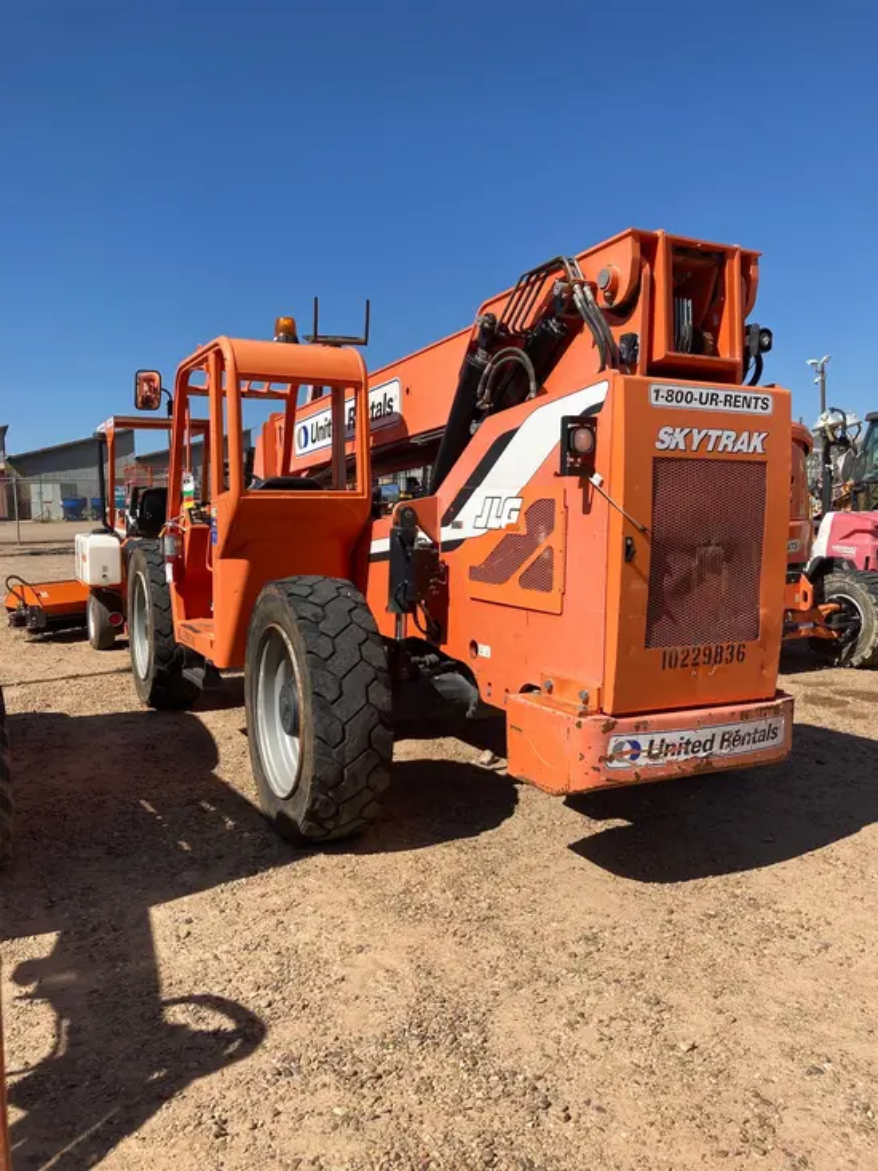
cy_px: 586
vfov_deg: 63.4
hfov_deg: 49.8
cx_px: 439
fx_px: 947
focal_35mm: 28
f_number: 1.8
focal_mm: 3.99
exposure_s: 1/2024
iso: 20
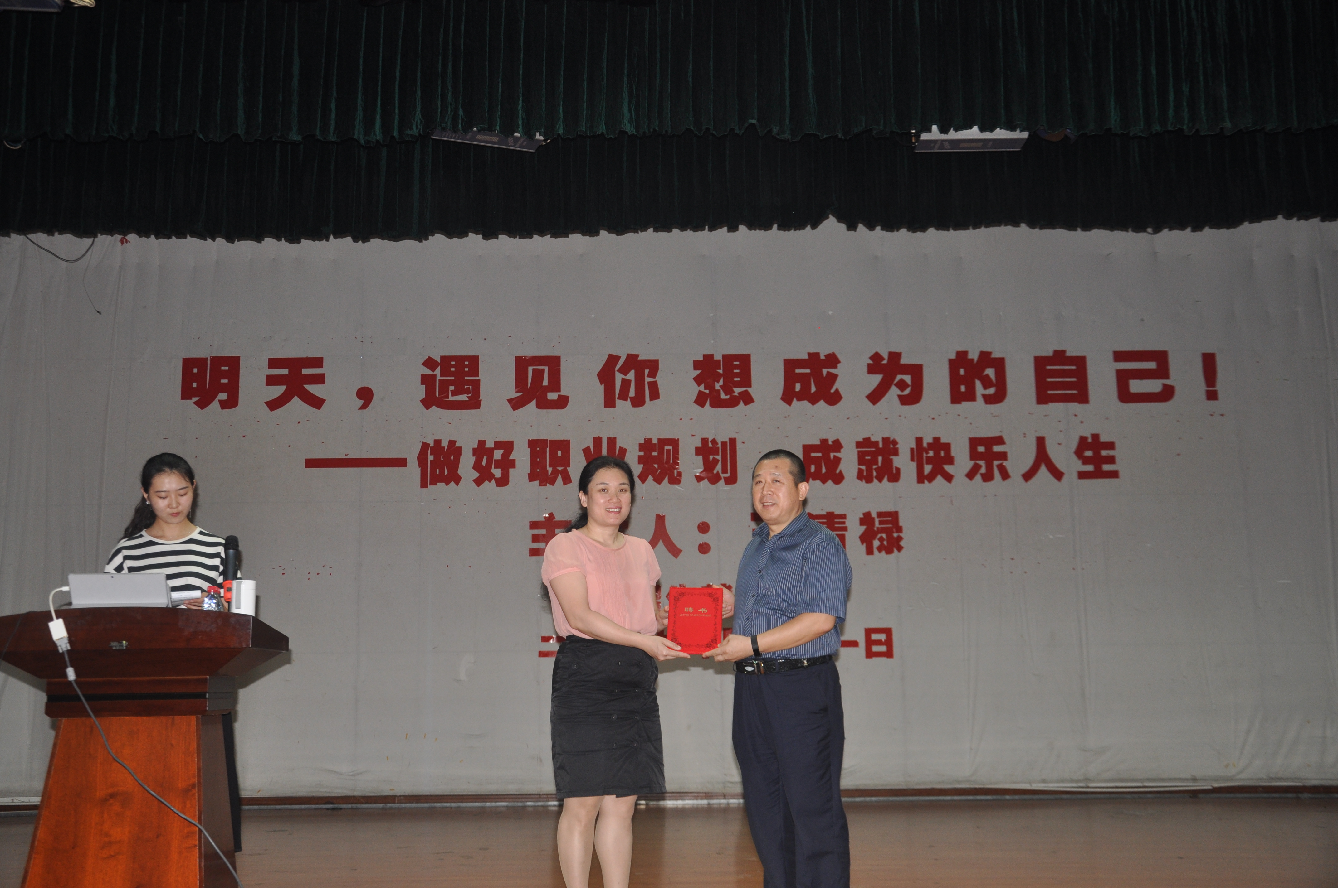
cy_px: 444
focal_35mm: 38
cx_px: 669
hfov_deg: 51.3
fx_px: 1392
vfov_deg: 35.4
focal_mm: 25
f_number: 4
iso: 400
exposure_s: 1/60
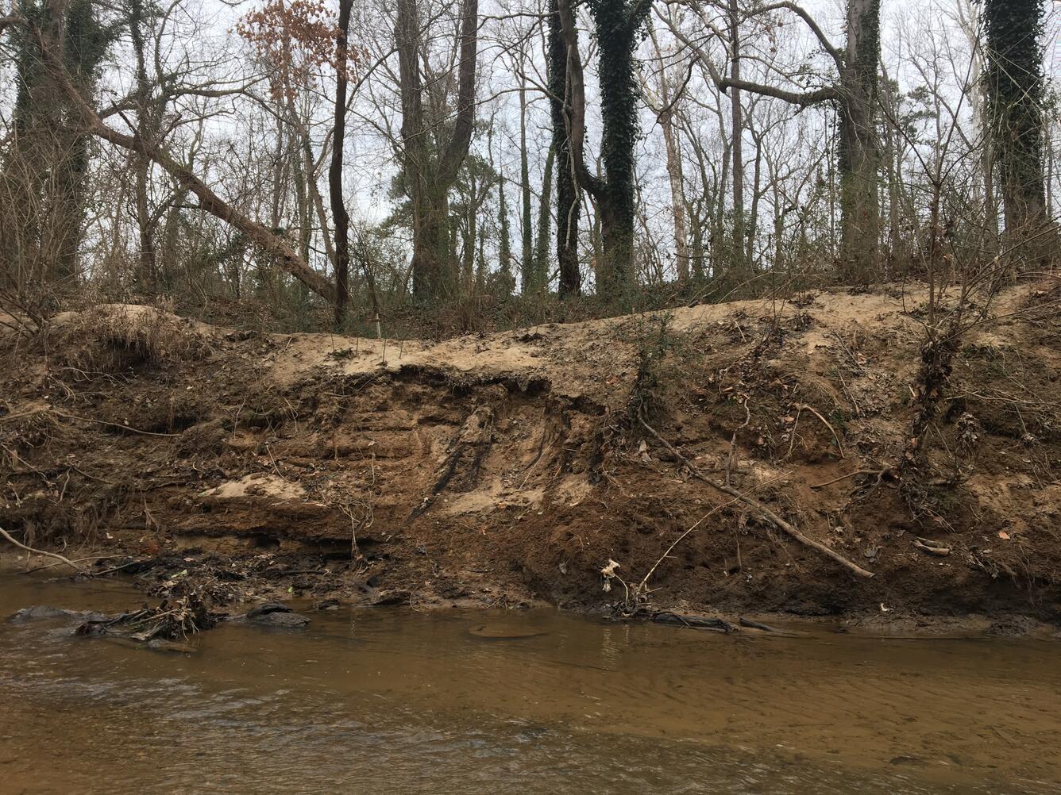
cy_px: 398
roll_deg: -0.3
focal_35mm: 29
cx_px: 530
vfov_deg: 48.2
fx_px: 889
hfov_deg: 61.7
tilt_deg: +2.7
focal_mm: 4.15
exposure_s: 1/120
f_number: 2.2
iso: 25
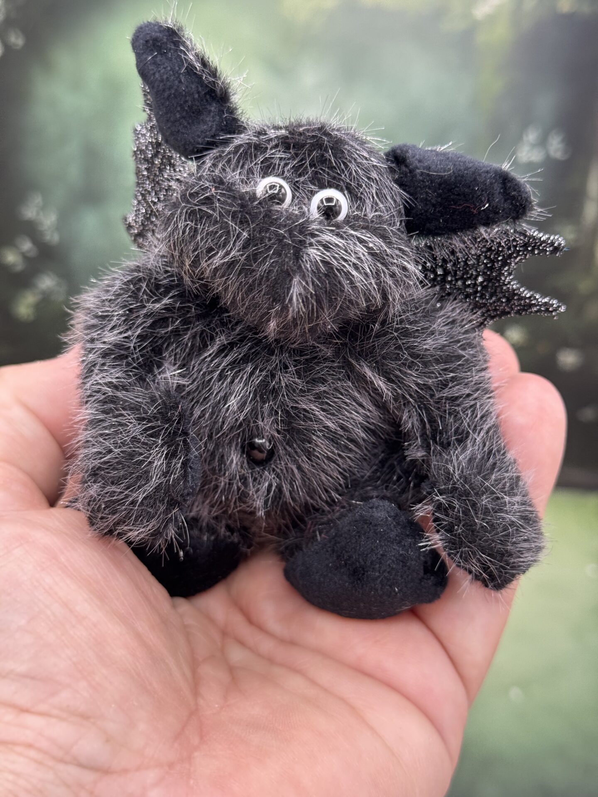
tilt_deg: -31.0
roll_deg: -0.8
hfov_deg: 30.3
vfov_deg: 39.7
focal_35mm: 48
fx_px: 1106
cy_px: 398
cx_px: 299
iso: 80
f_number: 1.78
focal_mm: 6.76
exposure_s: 1/121
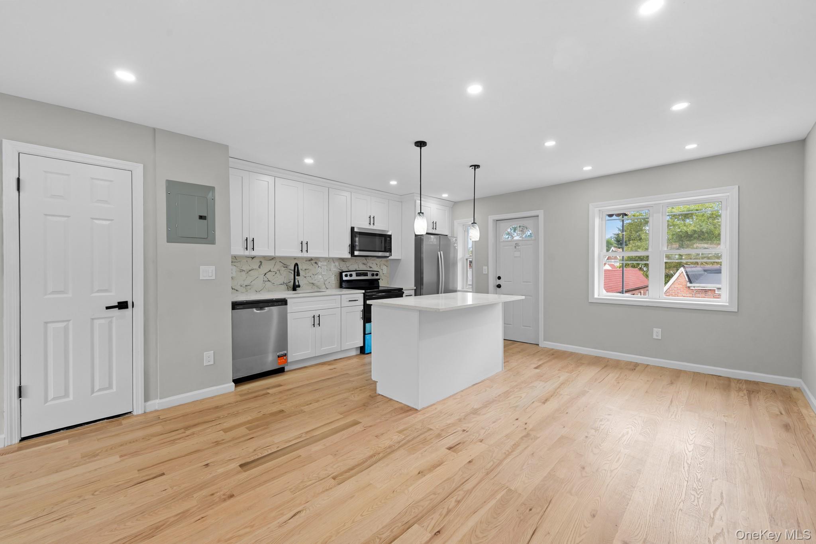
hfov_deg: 104.3
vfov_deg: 81.2
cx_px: 408
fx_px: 317
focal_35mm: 14
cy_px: 272
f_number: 9
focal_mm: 14
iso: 400
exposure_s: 1/6
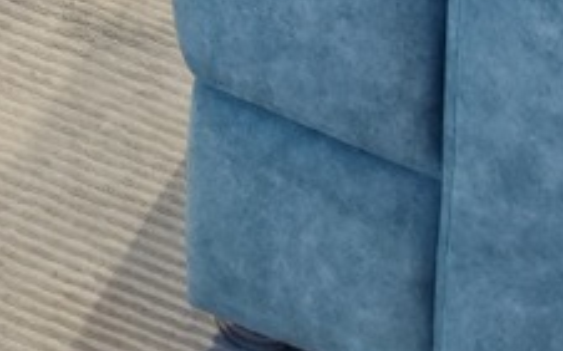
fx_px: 2714
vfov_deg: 5.7
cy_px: -1304
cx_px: 50
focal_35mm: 177
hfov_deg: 11.8
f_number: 2
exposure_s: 1/100
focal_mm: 6.83
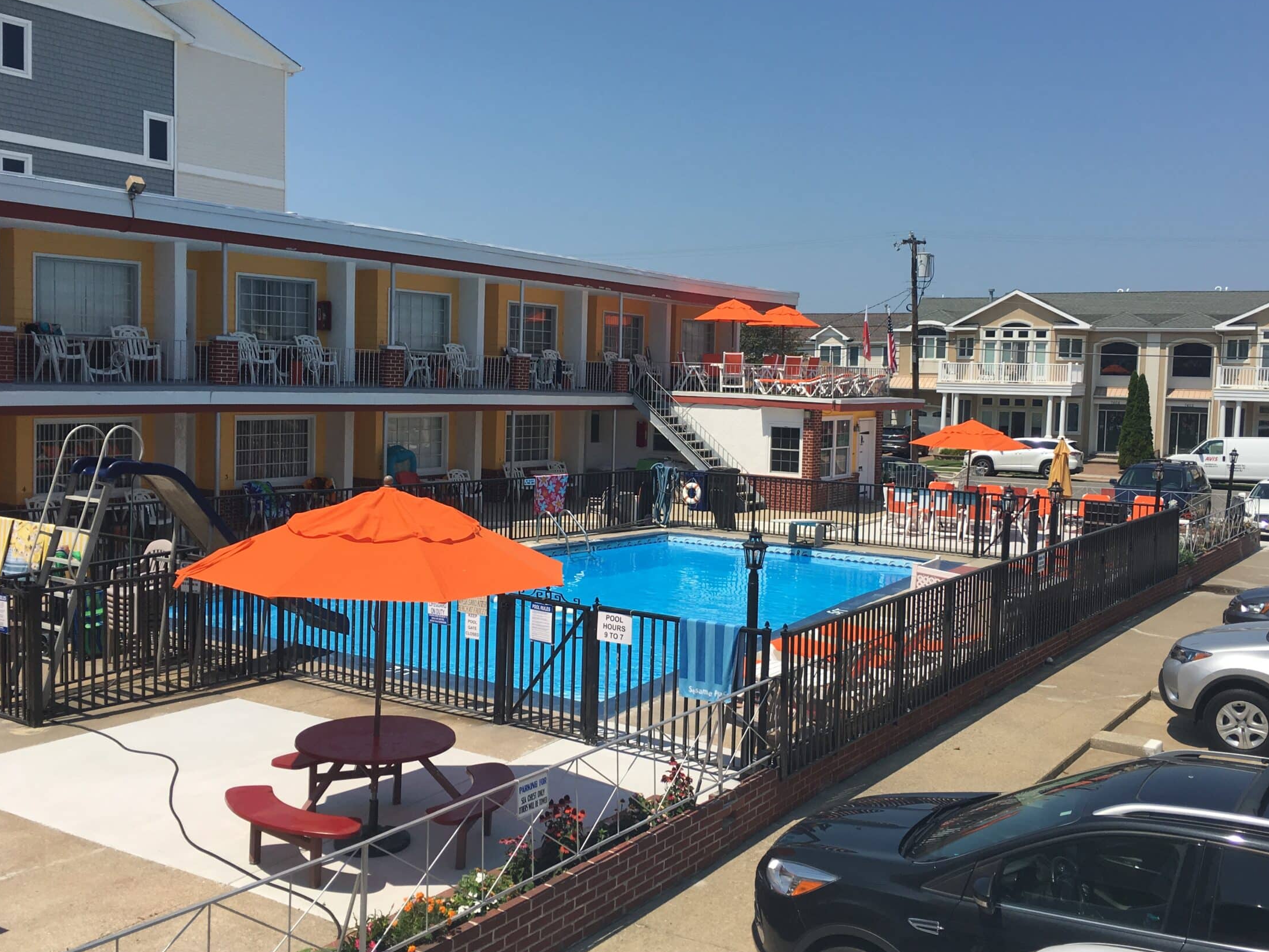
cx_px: 704
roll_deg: -1.6
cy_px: 458
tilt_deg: -2.6
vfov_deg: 41.8
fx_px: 1246
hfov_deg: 53.8
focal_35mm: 34
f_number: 2.2
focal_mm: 4.15
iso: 25
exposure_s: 1/2404
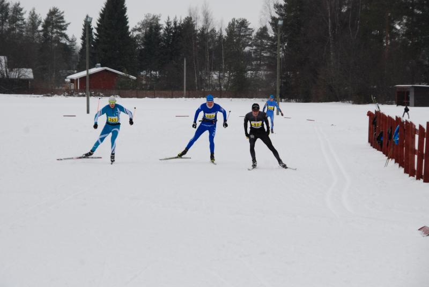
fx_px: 1754
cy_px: 144
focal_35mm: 147
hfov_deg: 13.9
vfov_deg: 9.4
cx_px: 214
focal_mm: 98
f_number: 9
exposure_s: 1/1250
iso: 800
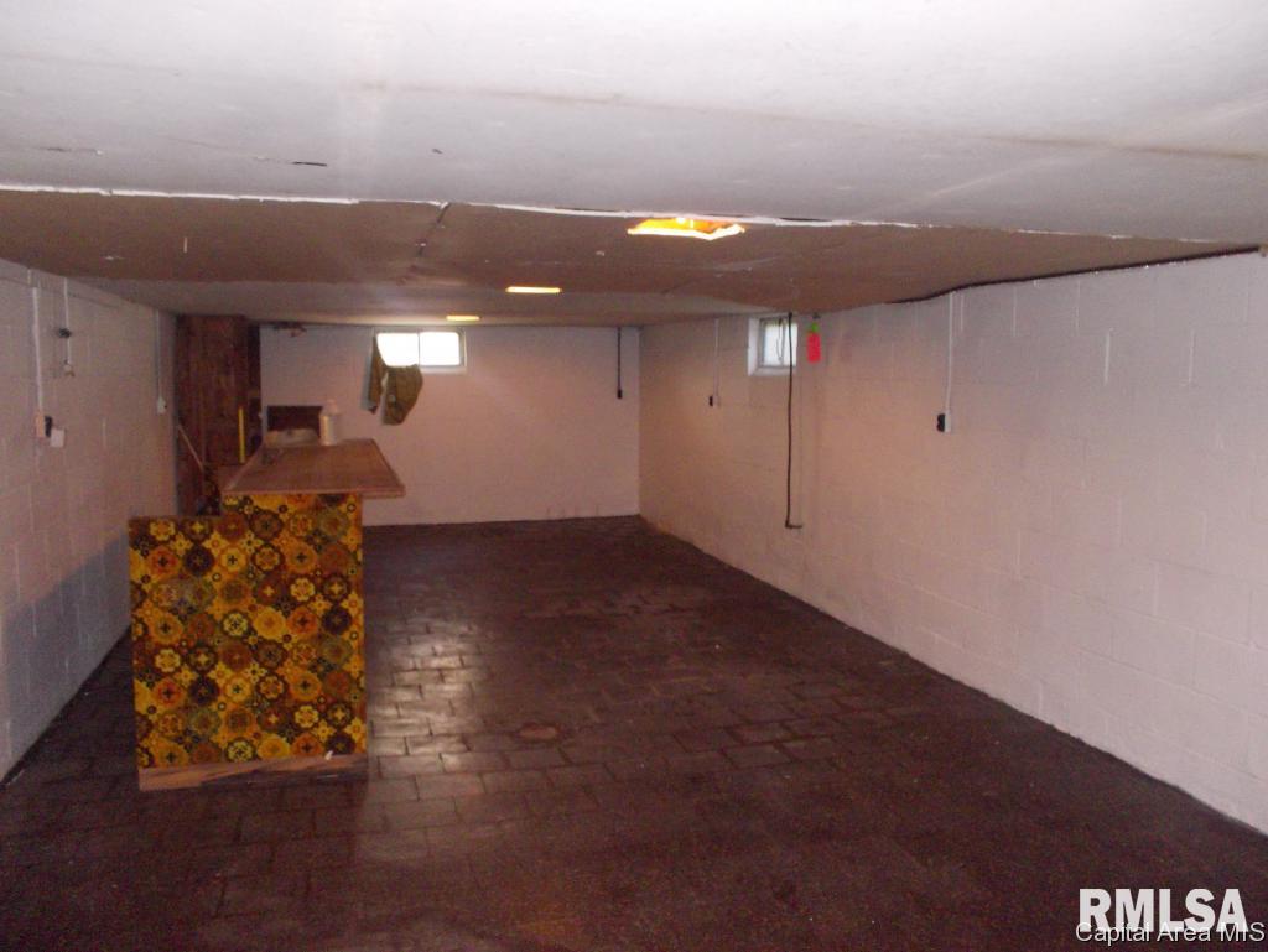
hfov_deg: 61.6
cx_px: 634
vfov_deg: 48.3
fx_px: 1063
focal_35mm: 29
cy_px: 476
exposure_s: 1/25
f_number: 3.3
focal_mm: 4.1
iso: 320
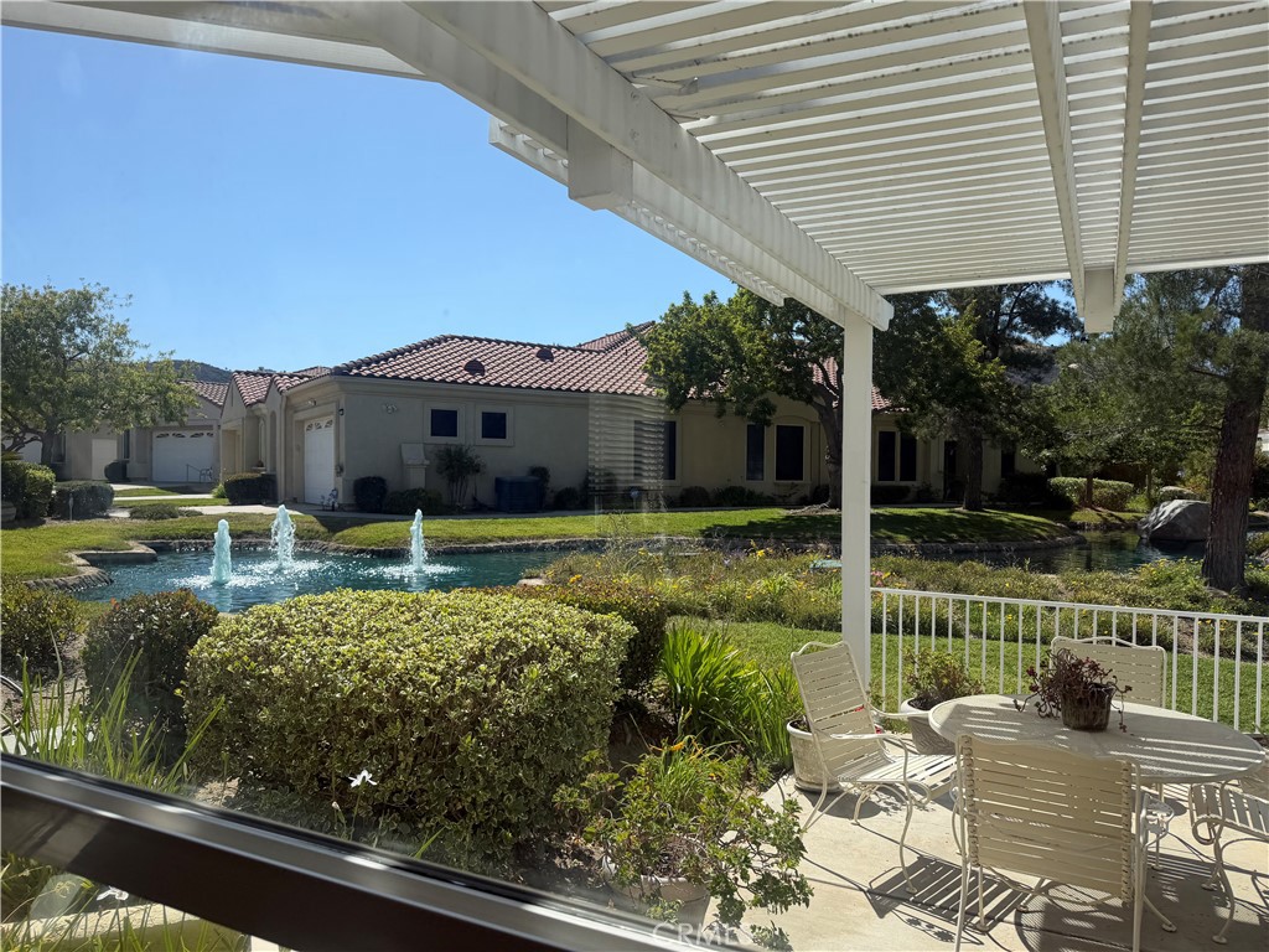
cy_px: 476
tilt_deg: -3.0
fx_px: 880
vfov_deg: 56.8
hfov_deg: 71.6
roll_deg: +2.6
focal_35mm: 24
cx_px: 634
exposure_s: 1/4167
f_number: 1.78
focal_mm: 6.76
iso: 80
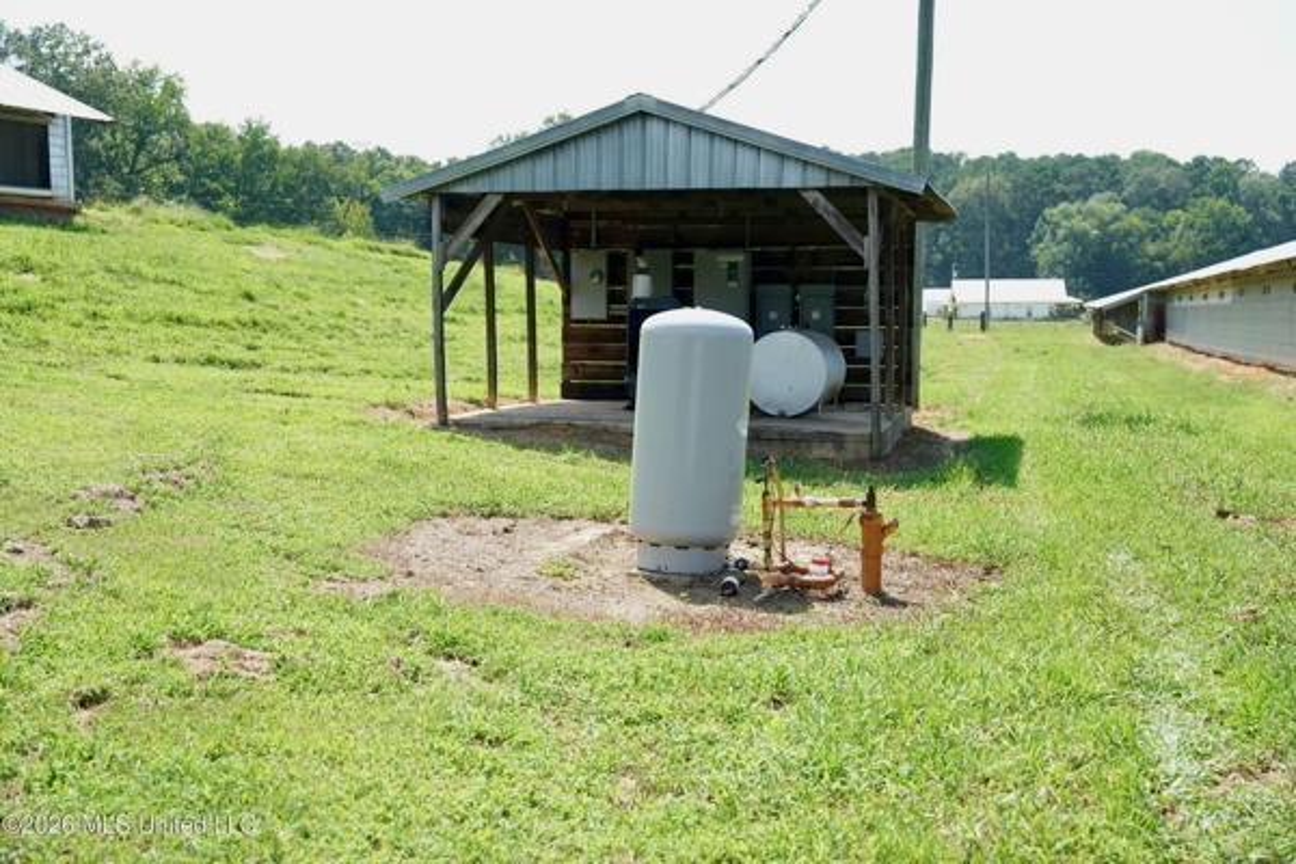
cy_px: 432
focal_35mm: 43
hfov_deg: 45.4
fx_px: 1548
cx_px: 648
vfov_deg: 31.2
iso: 400
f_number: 3.5
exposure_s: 1/1600
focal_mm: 43
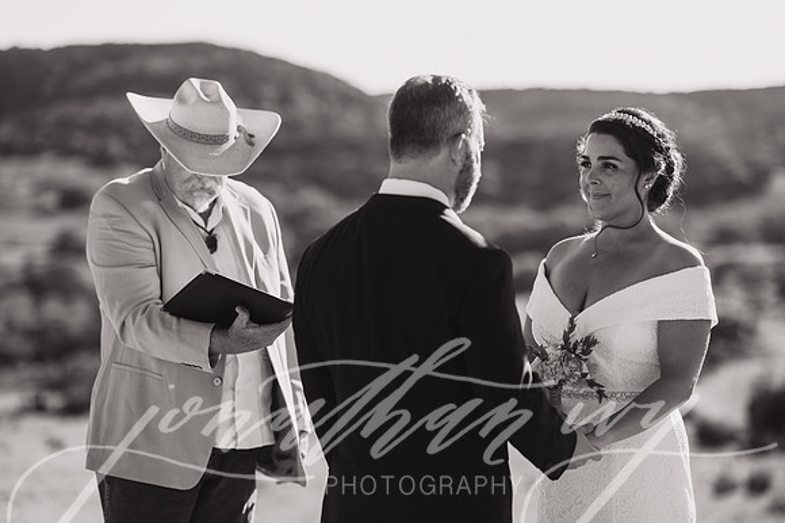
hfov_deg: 23.9
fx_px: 1852
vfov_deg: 16.1
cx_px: 392
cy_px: 262
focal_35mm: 85
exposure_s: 1/1250
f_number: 2
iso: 50
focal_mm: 85
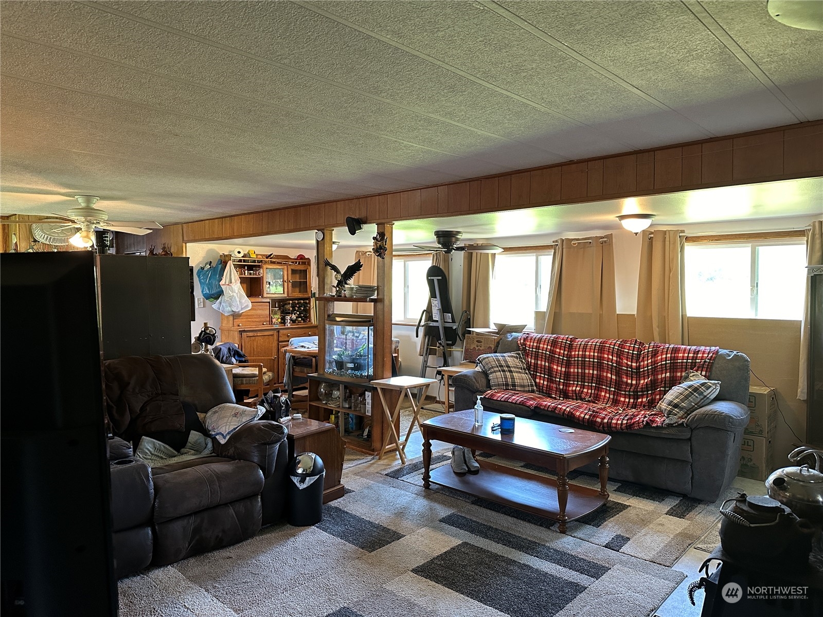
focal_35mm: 24
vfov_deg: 56.8
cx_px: 412
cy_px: 308
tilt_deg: -2.0
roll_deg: +0.3
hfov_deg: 71.6
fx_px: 571
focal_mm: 6.86
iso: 320
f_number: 1.78
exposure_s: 1/60
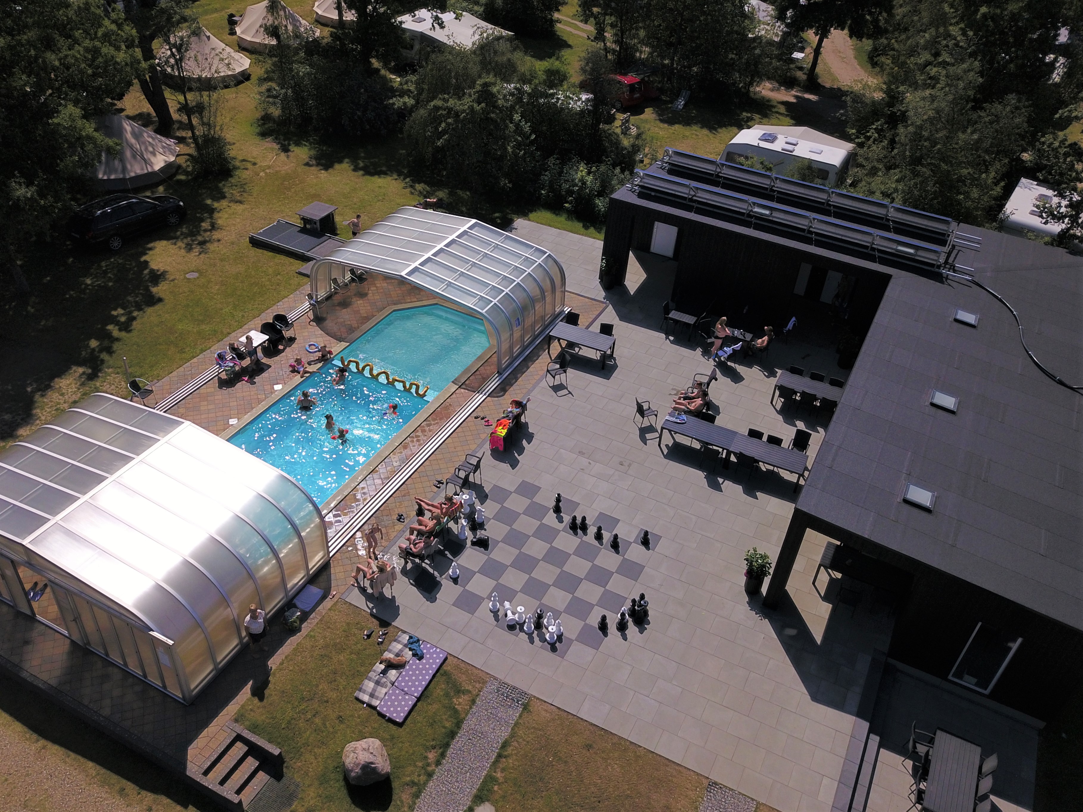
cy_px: 406
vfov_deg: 53.1
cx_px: 542
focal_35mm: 26
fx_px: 813
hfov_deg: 67.3
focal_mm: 4.73
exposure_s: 1/4115
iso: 100
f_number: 2.2
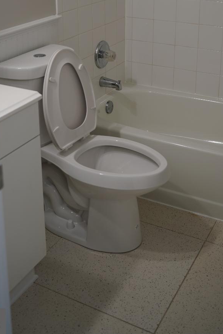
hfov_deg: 27.5
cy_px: 47
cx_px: 106
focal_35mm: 49
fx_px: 455
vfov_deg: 38.2
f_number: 2.8
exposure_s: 1/30
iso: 100
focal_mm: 28
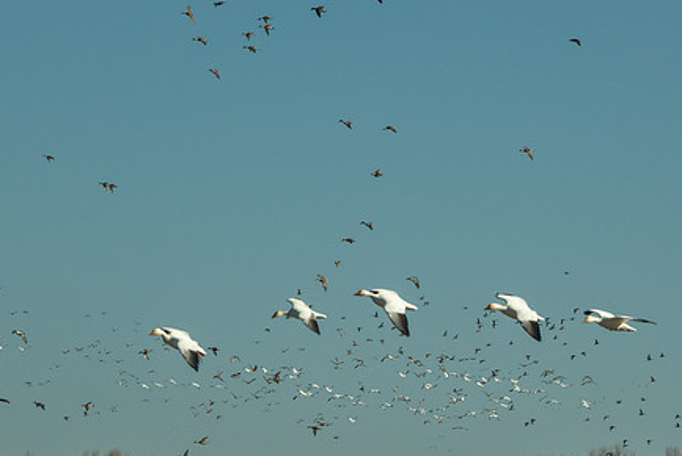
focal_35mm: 328
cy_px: 316
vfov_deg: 4.2
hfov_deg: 6.3
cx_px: 408
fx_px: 6218
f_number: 5.6
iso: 100
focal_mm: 75.77
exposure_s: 1/1250
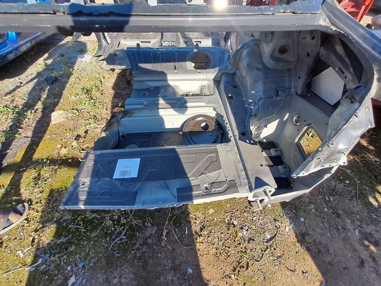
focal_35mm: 14
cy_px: 136
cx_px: 196
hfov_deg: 102.0
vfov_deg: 85.7
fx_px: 154
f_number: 2.2
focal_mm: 1.13
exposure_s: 1/442
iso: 50
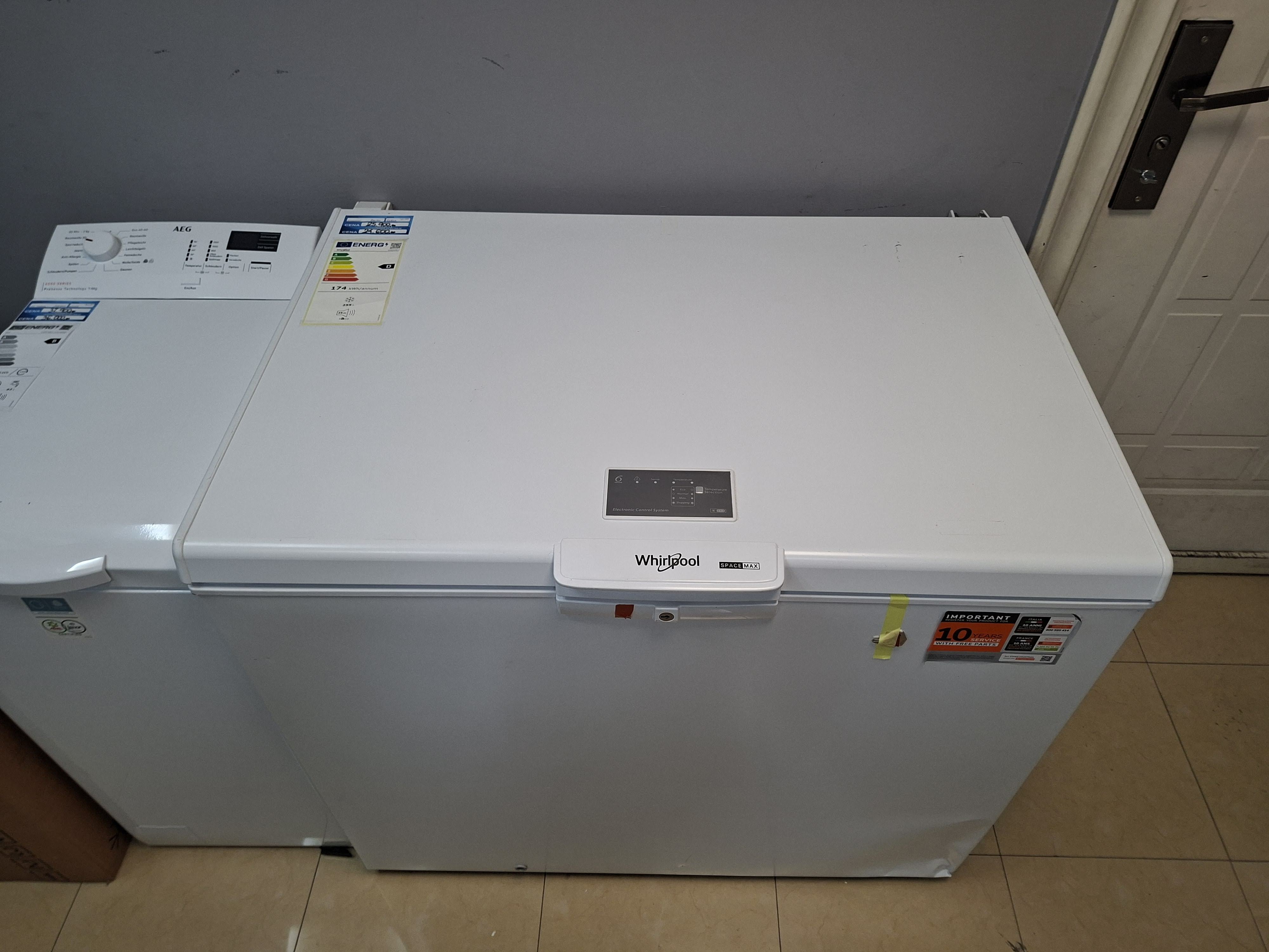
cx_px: 634
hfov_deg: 73.9
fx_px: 843
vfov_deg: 58.9
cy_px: 476
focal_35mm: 23
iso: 160
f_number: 1.8
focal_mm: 5.54
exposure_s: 1/100
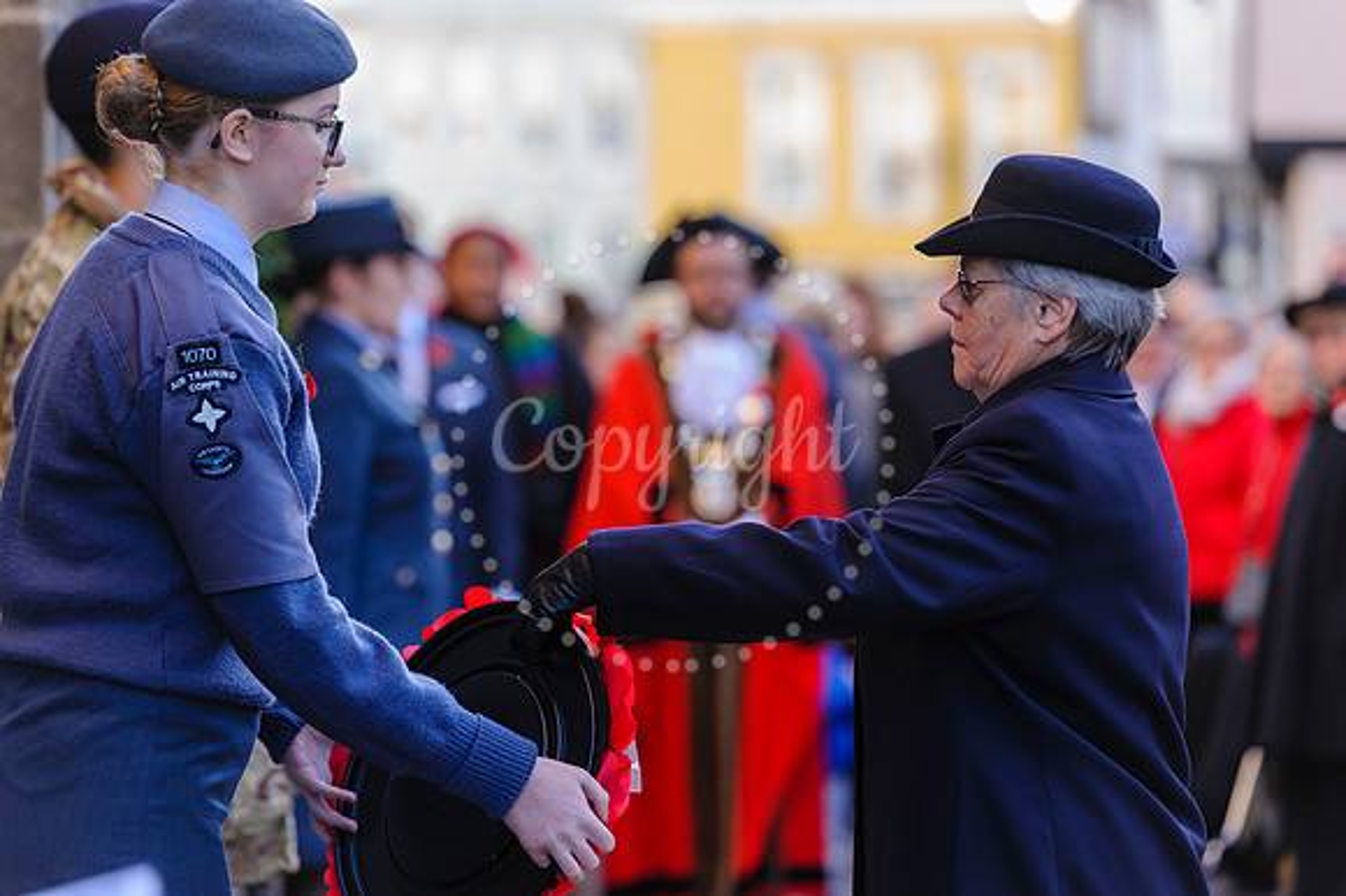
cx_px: 673
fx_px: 6913
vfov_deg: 7.4
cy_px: 448
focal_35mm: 185
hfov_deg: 11.1
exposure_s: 1/250
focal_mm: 185
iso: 800
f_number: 4
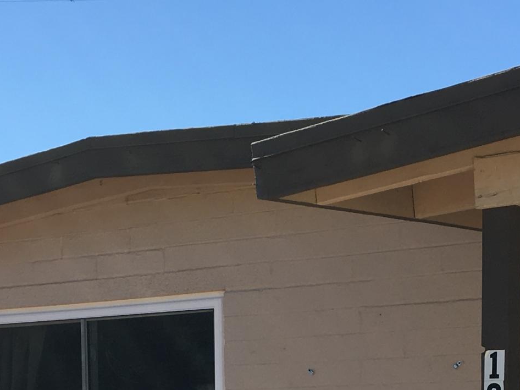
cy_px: 601
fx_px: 1382
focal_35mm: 92
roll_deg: +0.5
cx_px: 295
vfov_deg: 14.8
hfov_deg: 21.3
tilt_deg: -6.0
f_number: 2.2
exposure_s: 1/1241
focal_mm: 4.15
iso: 25
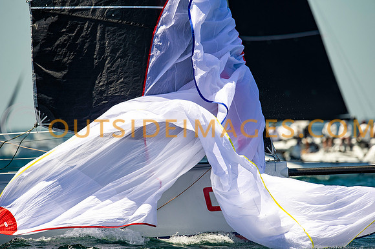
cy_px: 124
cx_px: 188
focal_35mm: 600
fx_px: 6246
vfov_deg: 2.3
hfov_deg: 3.4
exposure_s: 1/2500
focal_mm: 600
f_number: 5
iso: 400
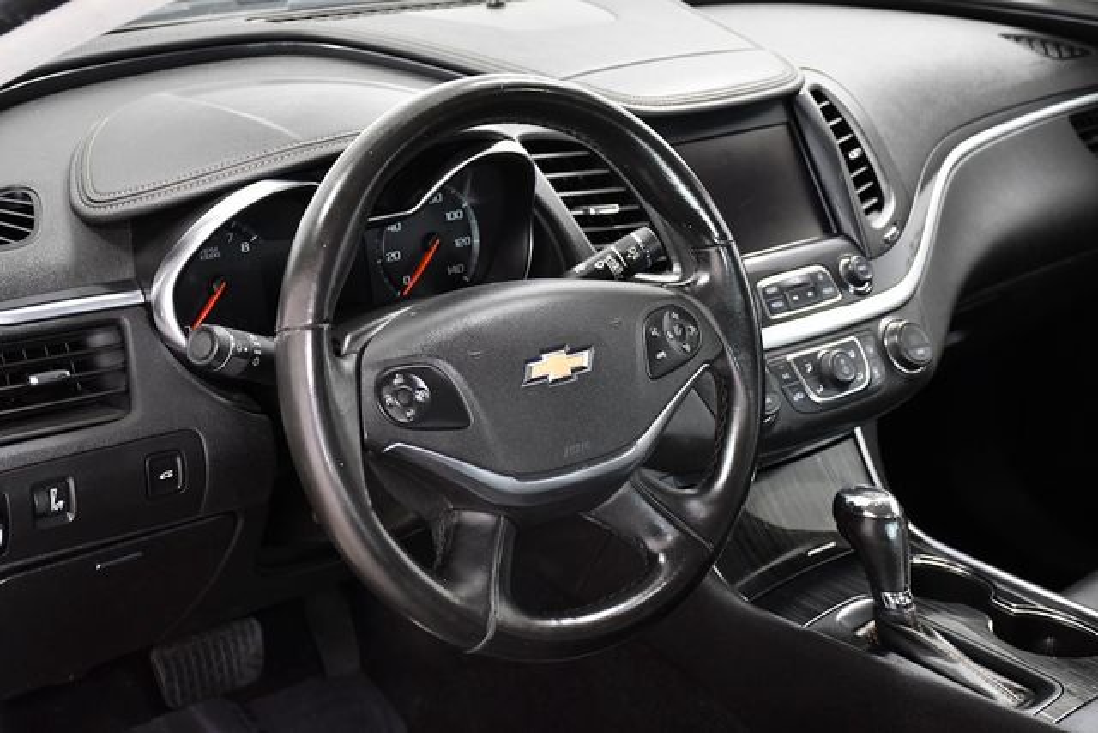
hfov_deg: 35.0
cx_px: 549
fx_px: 1739
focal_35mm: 57
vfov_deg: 23.8
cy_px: 366
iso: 2500
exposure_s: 1/125
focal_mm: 38
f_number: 4.2
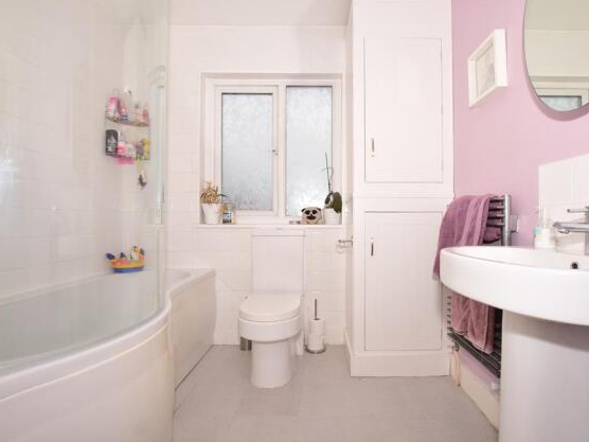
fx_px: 289
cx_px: 317
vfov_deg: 74.7
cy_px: 219
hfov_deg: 90.9
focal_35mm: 17
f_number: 18
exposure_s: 1/200
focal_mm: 10
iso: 400
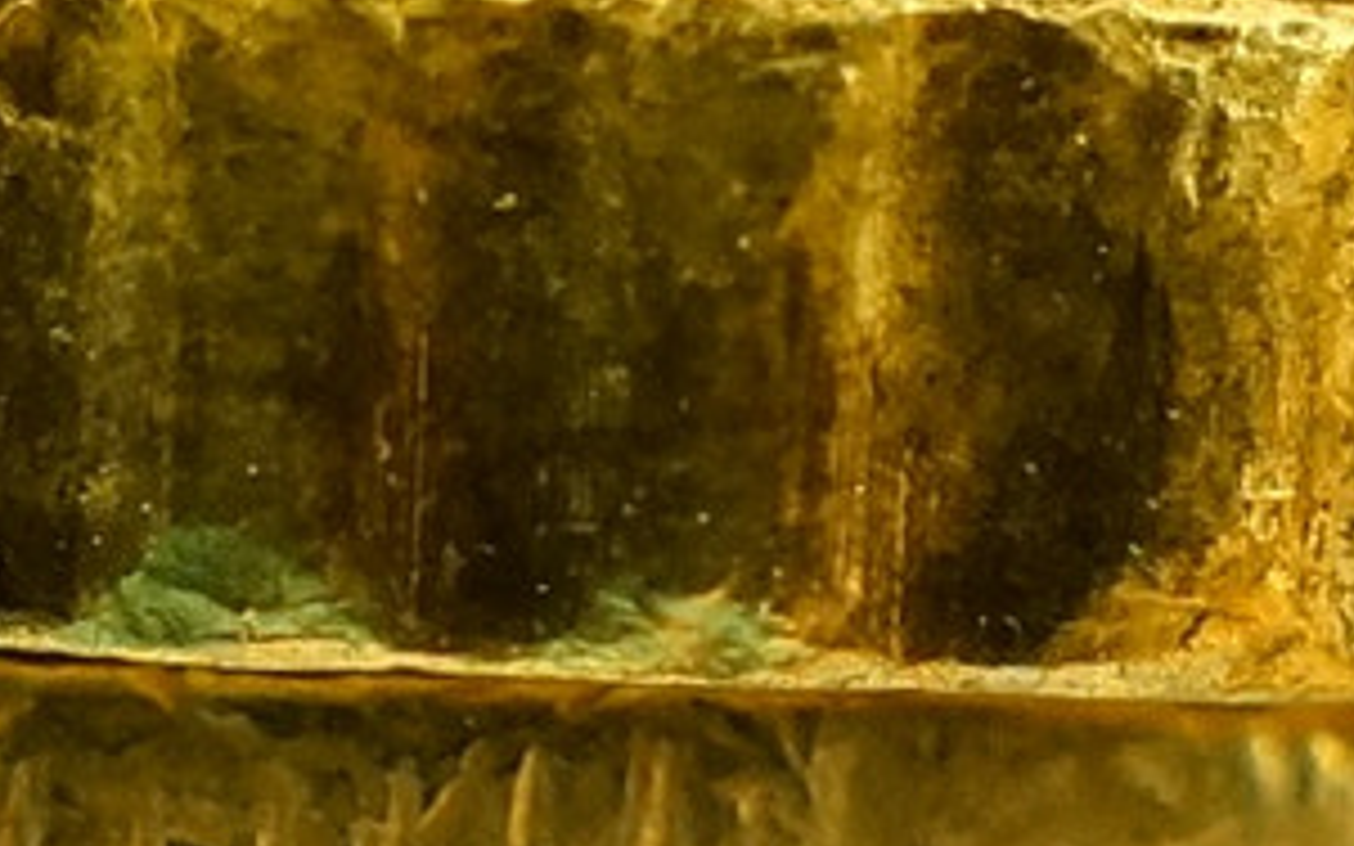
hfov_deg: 6.7
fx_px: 11511
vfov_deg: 4.2
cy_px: -542
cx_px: 841
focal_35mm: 312
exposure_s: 1/6
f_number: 8
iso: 1600
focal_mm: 30
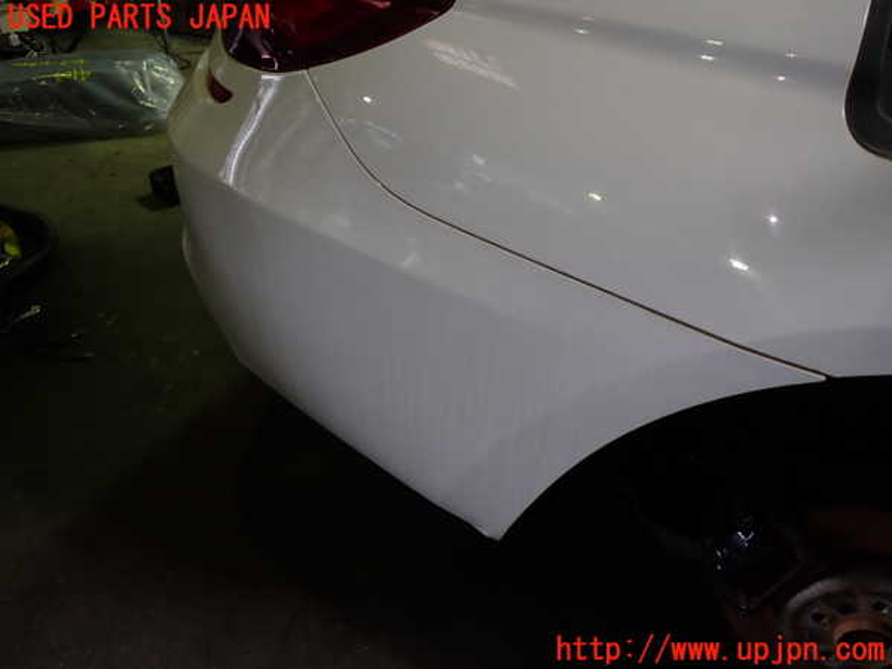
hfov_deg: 60.0
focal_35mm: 30
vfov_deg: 46.8
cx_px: 446
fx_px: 773
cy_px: 334
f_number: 2.3
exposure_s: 1/60
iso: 200
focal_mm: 5.4
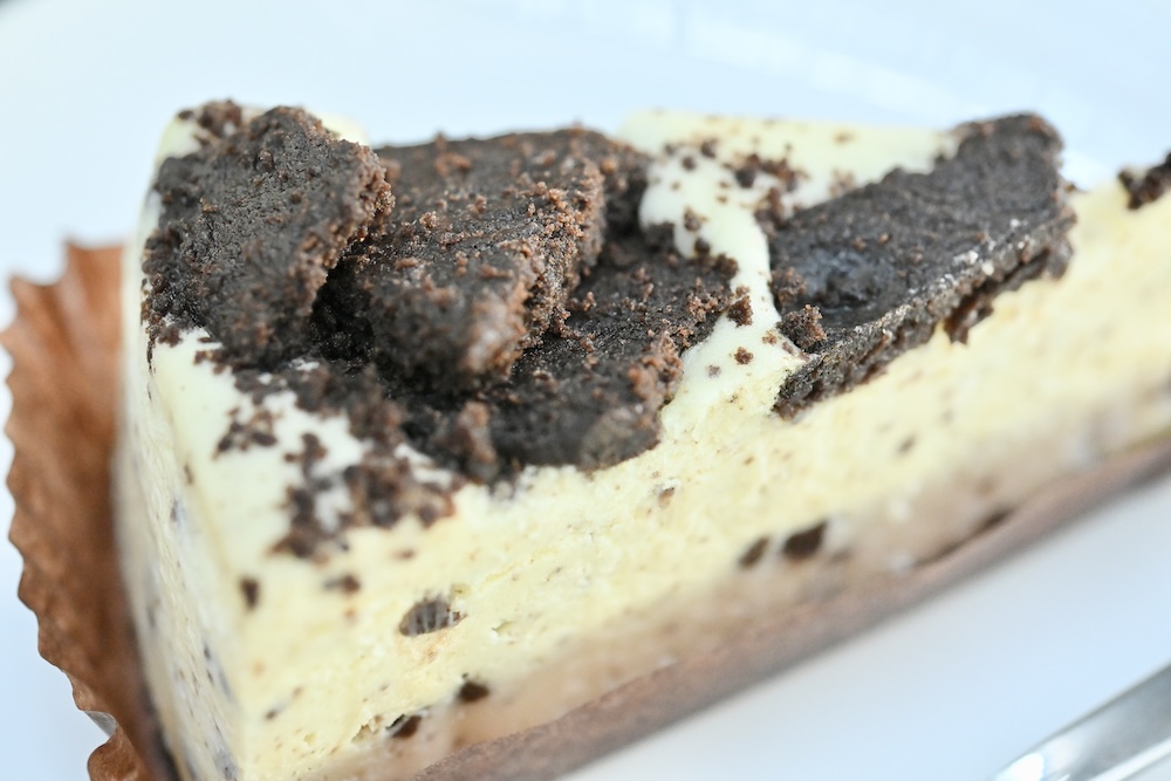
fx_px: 1952
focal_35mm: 60
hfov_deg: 33.4
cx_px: 586
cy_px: 390
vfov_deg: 22.6
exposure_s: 1/200
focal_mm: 60
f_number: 5.6
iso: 6400
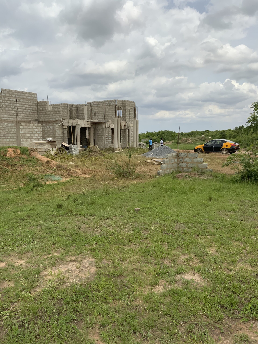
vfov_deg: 61.7
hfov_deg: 48.2
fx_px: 288
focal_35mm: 29
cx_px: 129
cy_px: 172
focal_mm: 3
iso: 16
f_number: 1.8
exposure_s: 1/2959
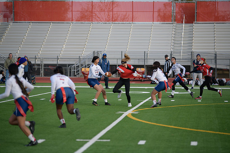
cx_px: 115
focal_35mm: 155
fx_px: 990
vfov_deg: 8.9
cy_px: 76
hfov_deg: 13.2
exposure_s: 1/4000
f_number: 2.8
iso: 640
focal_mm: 155
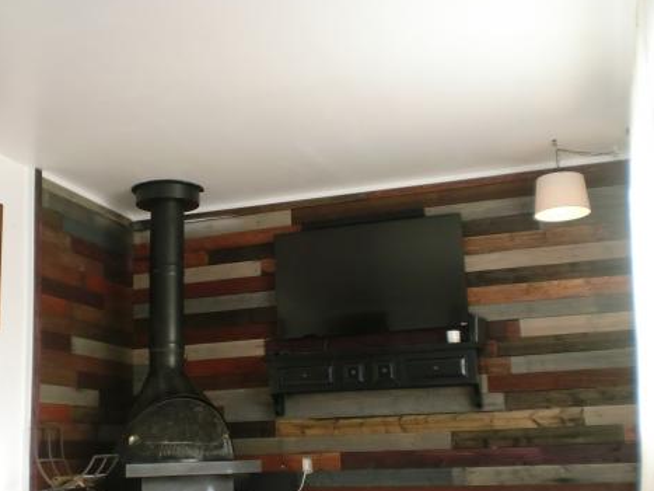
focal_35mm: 48
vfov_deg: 30.2
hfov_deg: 39.4
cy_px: 299
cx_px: 244
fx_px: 907
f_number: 3.1
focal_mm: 6.3
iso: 200
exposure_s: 1/60
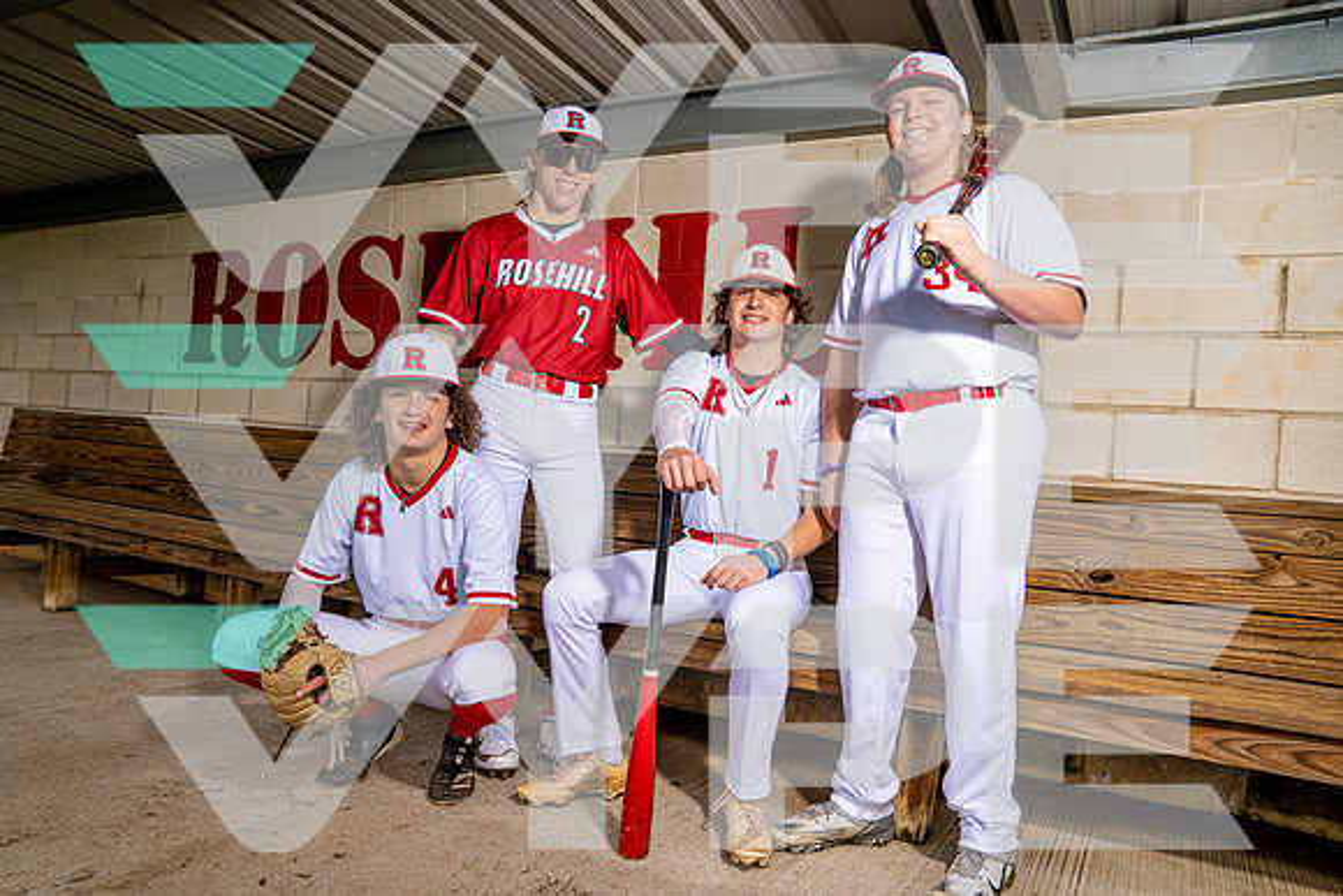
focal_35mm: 24
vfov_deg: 53.2
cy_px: 448
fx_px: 896
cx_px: 672
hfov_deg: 73.7
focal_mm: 24
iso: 100
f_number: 5.6
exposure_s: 1/250
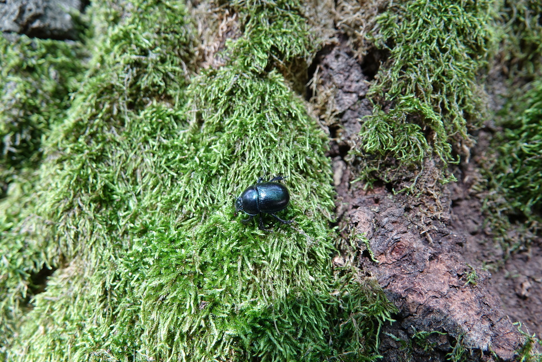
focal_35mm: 24
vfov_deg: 53.1
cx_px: 271
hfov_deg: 73.7
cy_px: 181
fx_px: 361
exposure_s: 1/30
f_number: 2.4
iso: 125
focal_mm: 8.8
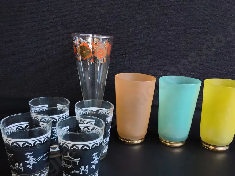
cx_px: 123
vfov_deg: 39.3
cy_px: 112
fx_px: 244
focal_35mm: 36
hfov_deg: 51.3
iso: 320
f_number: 2
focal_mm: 2.87
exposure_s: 1/120
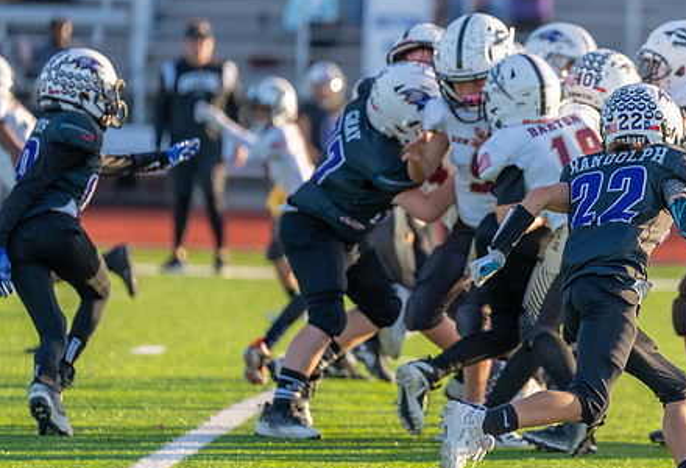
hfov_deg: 5.6
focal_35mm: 368
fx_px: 7061
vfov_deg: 3.8
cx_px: 582
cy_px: 202
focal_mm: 200
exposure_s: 1/1250
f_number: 2.8
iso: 250
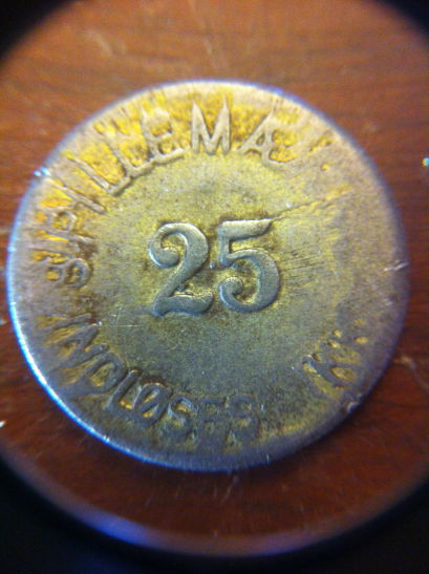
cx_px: 214
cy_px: 287
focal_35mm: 35
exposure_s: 1/15
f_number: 2.8
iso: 320
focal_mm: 3.85
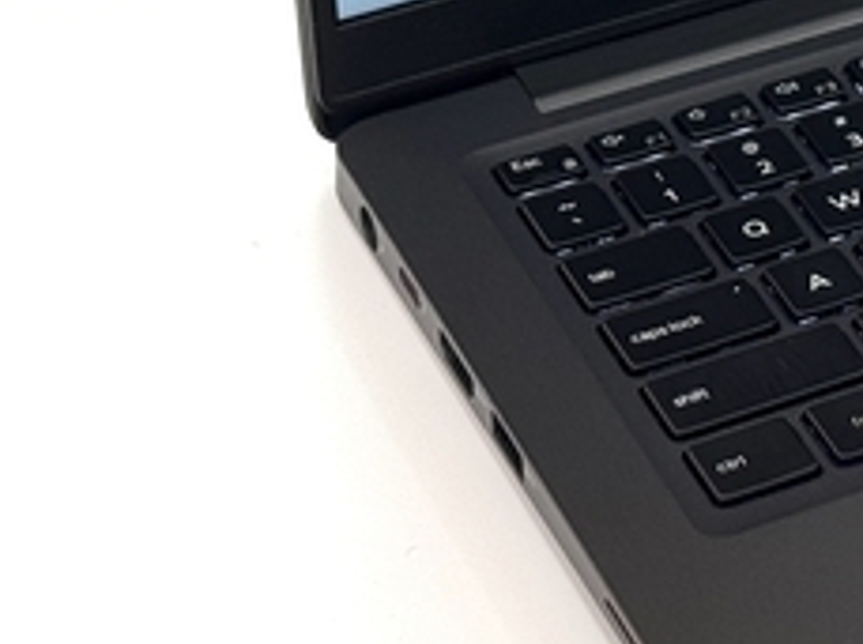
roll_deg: -0.8
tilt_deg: -34.1
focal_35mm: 168
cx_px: 1089
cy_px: -113
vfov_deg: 8.7
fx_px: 4182
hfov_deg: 11.5
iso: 50
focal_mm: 6.76
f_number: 1.78
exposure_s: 1/121
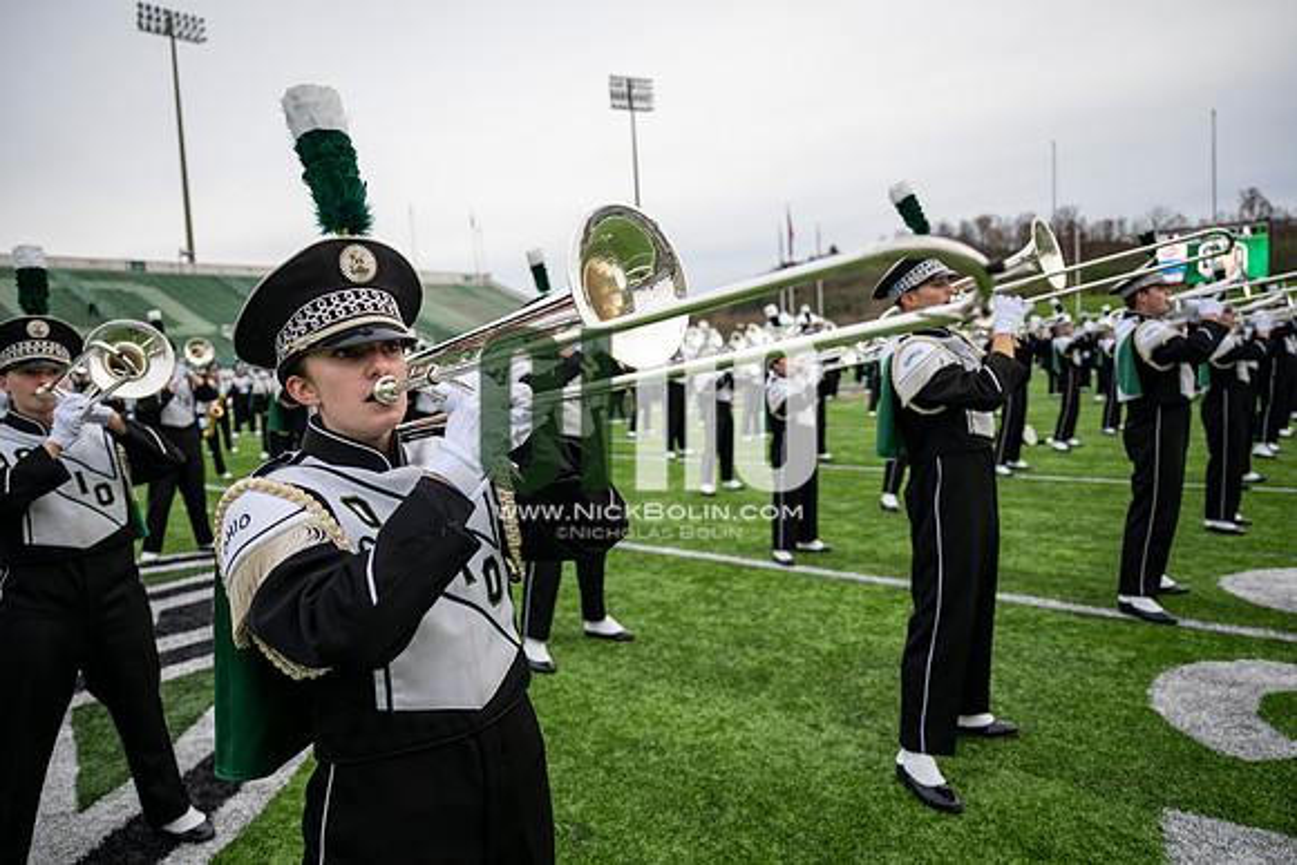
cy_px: 432
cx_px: 648
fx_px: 865
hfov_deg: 73.7
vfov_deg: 53.2
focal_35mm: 24
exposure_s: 1/500
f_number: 2.8
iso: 200
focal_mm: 24
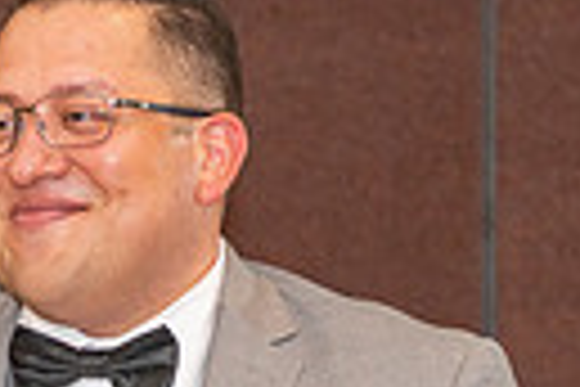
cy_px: 739
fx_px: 5365
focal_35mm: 333
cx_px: -229
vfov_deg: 4.1
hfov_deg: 6.1
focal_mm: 70
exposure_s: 1/125
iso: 800
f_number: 3.5
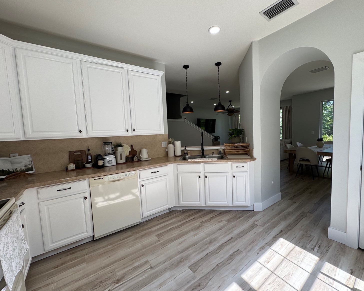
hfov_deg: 96.7
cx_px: 192
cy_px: 144
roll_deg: +2.6
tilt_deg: -4.5
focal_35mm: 15
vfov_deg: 84.0
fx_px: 162
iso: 40
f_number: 2.2
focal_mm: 2.22
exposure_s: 1/193
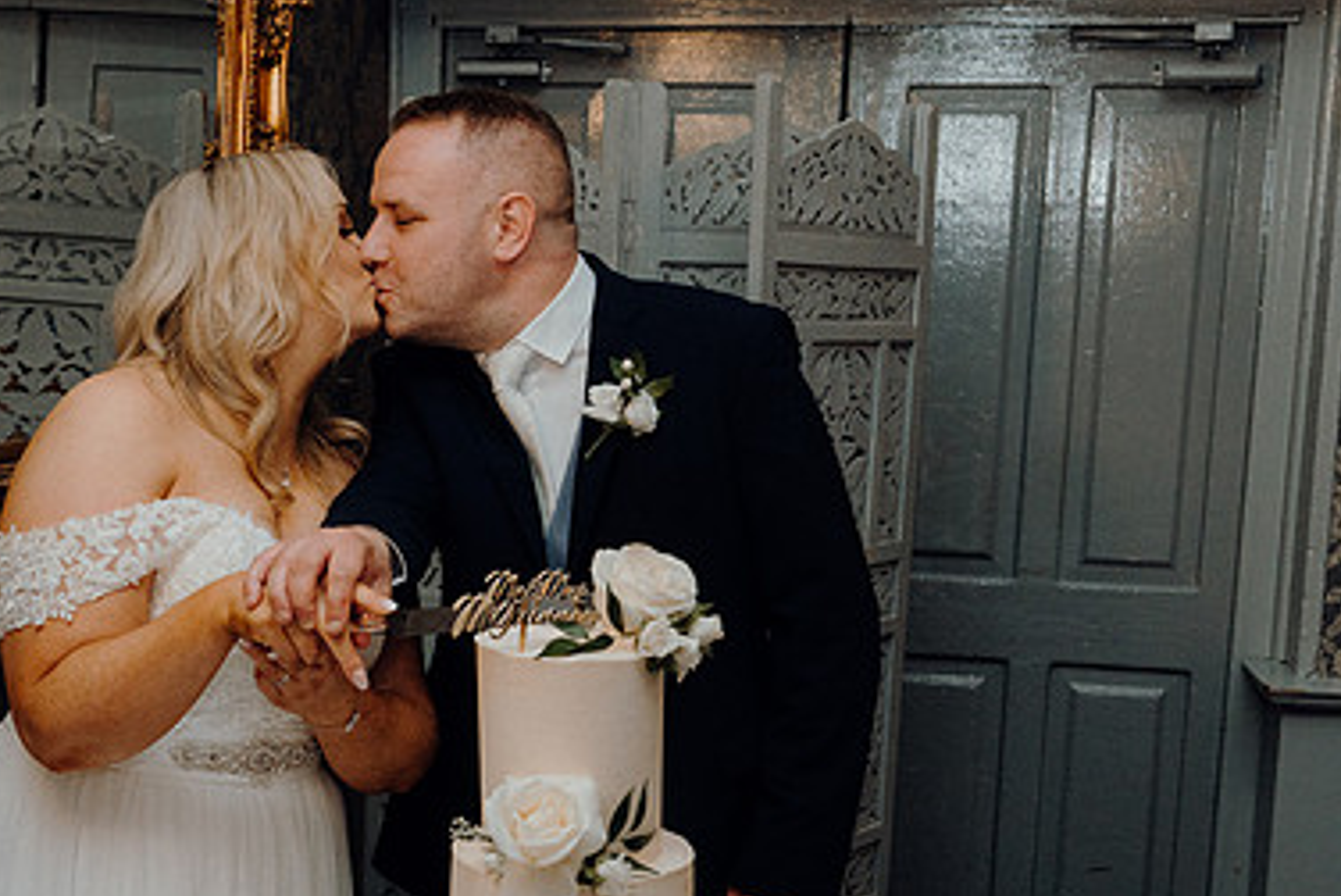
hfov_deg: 34.6
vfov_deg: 23.6
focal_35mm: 57
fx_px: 2124
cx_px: 407
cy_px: 630
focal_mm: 37
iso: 2500
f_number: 5
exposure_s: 1/160
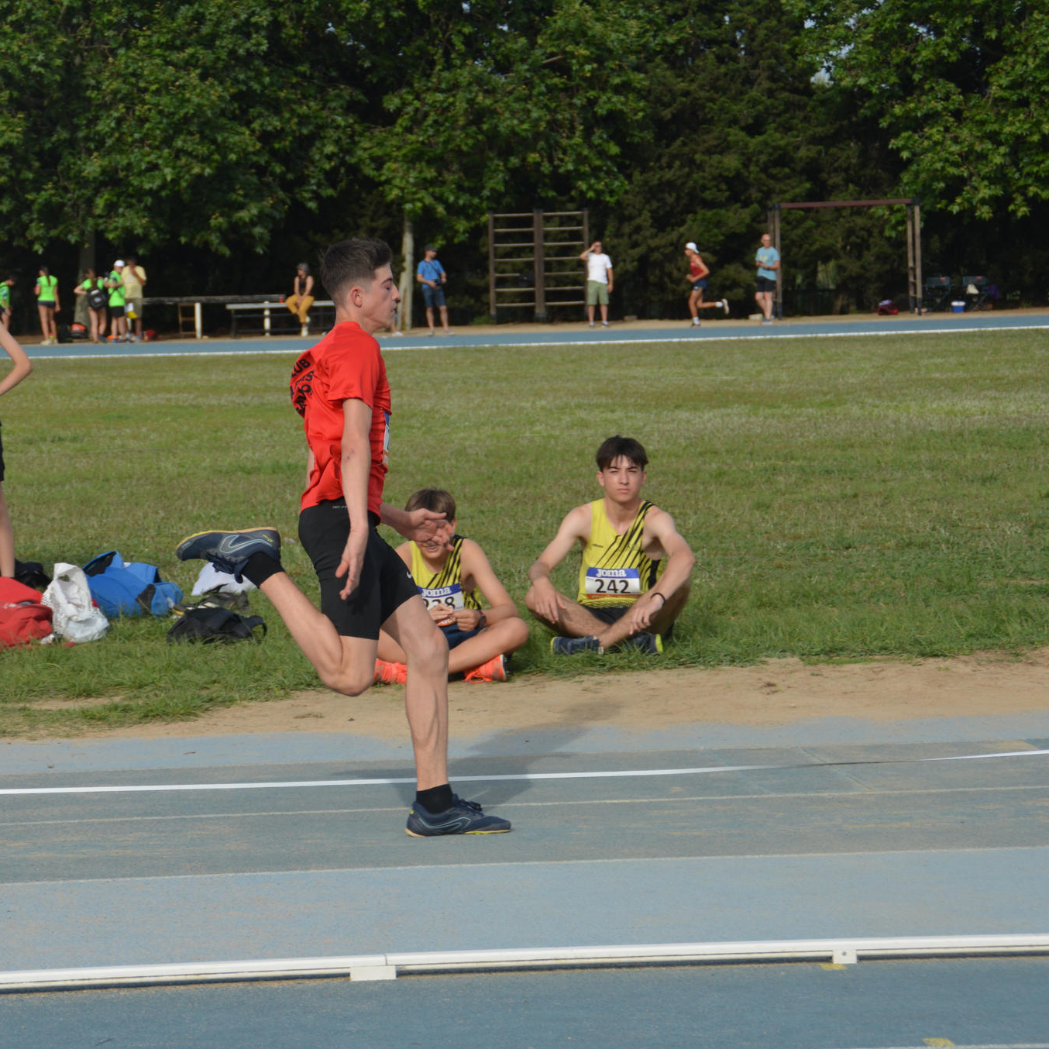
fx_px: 4628
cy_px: 523
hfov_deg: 12.9
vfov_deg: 12.9
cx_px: 355
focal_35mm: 135
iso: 400
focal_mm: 70
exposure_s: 1/1600
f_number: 6.3
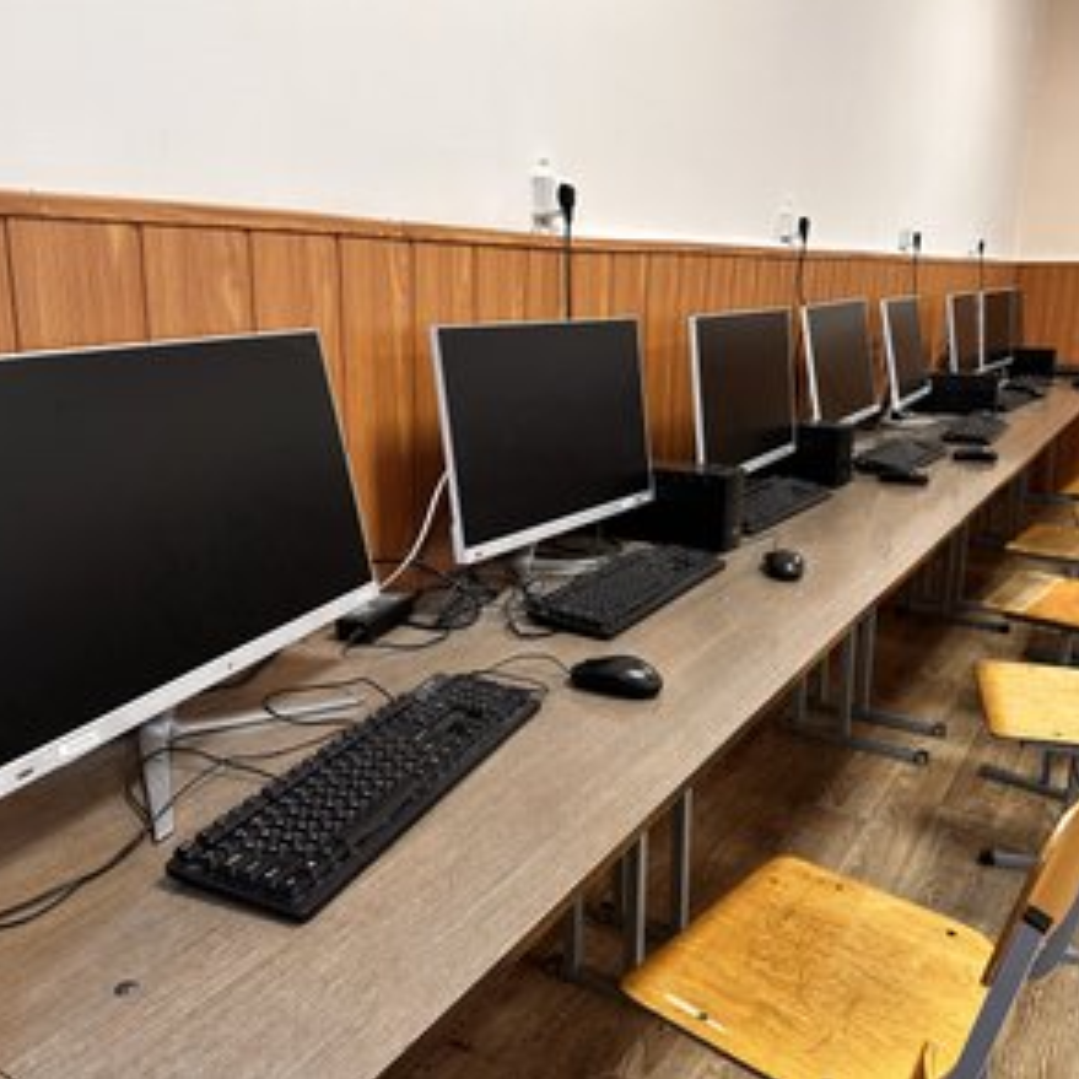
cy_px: 534
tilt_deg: -13.7
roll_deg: -0.5
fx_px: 1023
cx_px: 586
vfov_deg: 55.6
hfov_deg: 55.6
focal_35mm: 29
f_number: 1.78
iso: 125
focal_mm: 6.86
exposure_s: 1/50
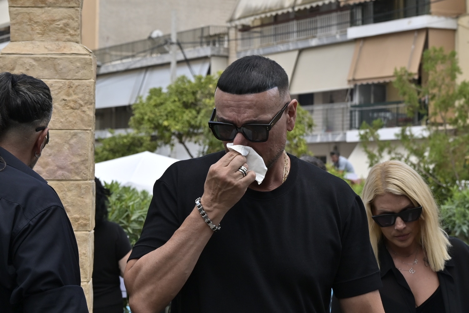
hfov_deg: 20.4
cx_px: 234
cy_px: 156
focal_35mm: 100
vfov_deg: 13.7
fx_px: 1303
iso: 500
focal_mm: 67
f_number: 8
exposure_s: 1/640
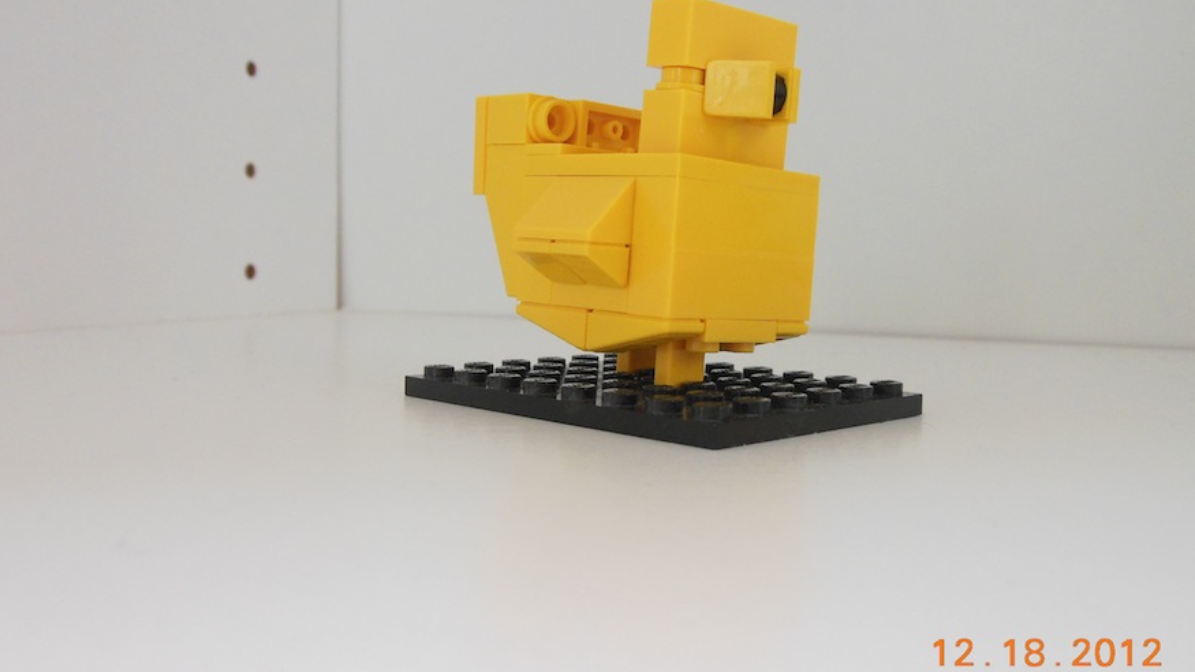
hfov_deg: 54.0
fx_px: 1172
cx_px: 597
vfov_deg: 31.9
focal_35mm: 37
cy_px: 281
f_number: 3.5
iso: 400
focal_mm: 6
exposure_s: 1/15
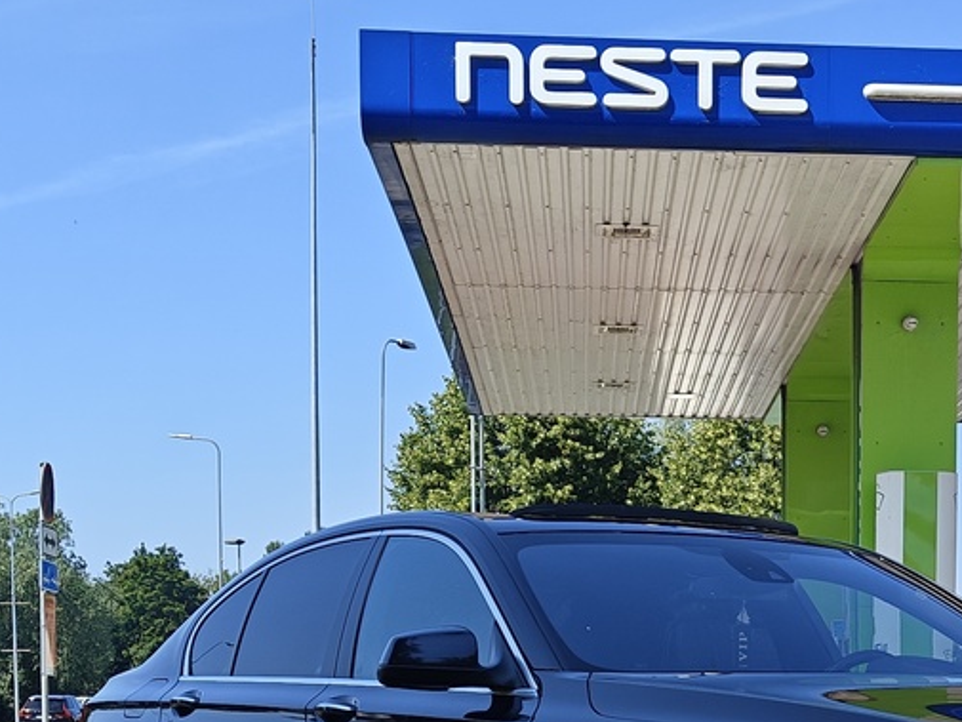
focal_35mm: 76
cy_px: 933
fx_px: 2113
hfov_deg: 25.2
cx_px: 764
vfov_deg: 18.1
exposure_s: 1/2221
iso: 64
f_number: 1.8
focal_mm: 5.59
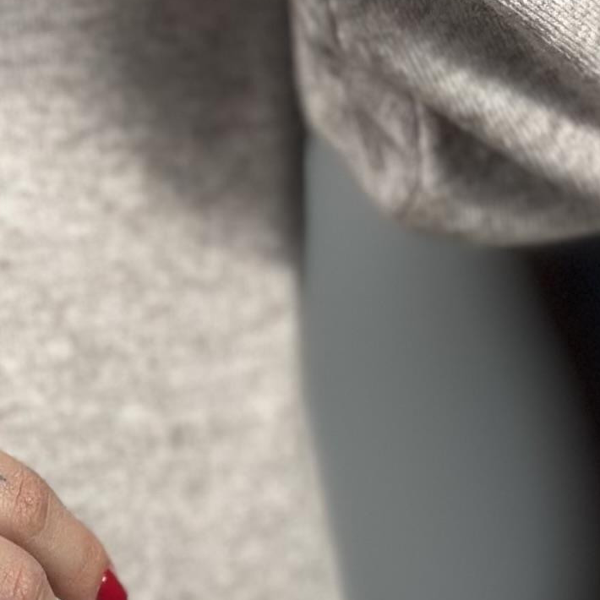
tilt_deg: -37.4
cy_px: 598
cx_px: -480
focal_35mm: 241
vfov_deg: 7.2
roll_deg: +3.4
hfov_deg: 7.1
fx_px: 4726
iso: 64
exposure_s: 1/100
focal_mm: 6.86
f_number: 1.78
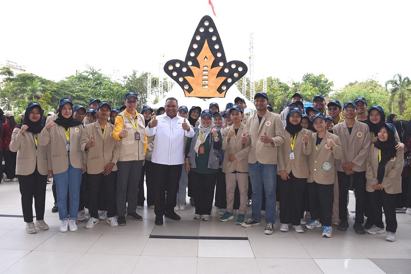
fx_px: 274
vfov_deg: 53.2
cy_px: 137
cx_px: 206
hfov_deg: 73.7
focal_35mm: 24
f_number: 5
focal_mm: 24
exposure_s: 1/200
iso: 110
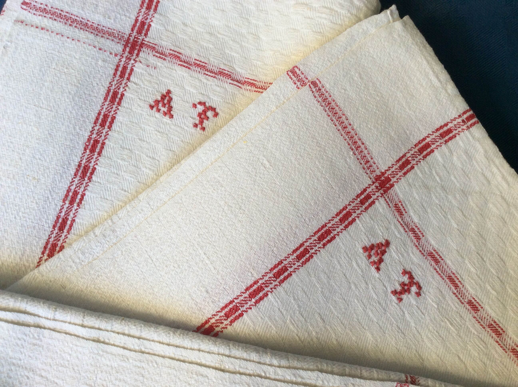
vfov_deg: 44.1
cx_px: 259
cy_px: 194
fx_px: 478
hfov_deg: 56.9
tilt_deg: -76.5
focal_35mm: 32
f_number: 2.4
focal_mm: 3.3
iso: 32
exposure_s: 1/33
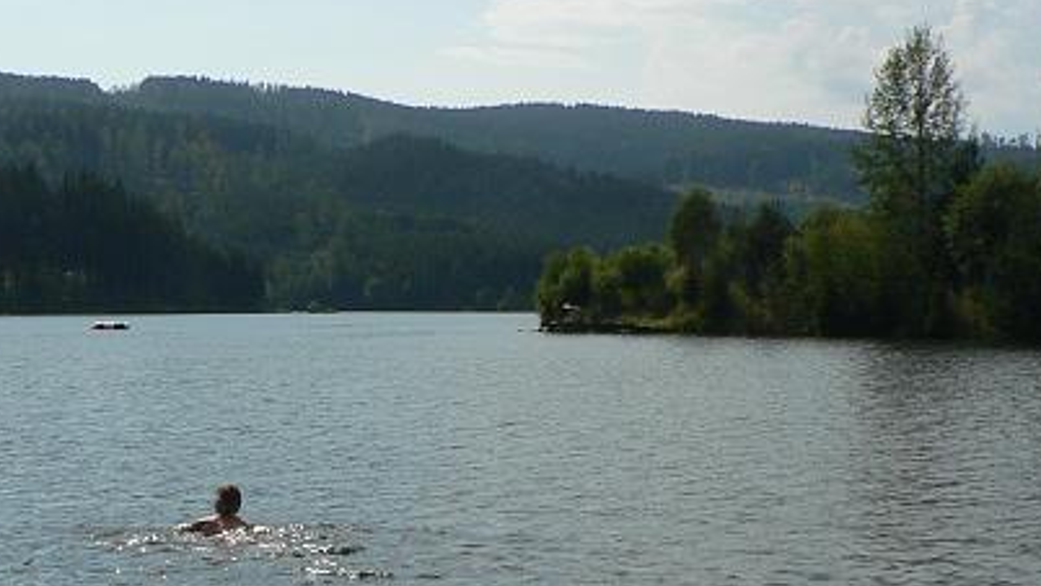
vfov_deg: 15.4
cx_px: 166
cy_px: 430
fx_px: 2153
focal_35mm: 78
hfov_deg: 26.5
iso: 80
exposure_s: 1/800
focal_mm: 6
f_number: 6.3
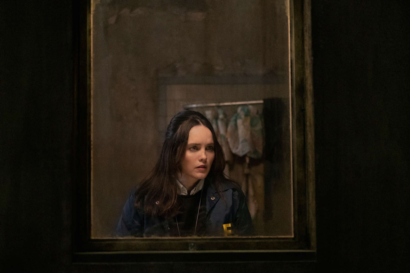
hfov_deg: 27.0
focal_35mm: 75
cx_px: 205
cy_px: 136
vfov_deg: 18.2
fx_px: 854
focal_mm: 50
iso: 8000
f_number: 2
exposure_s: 1/60
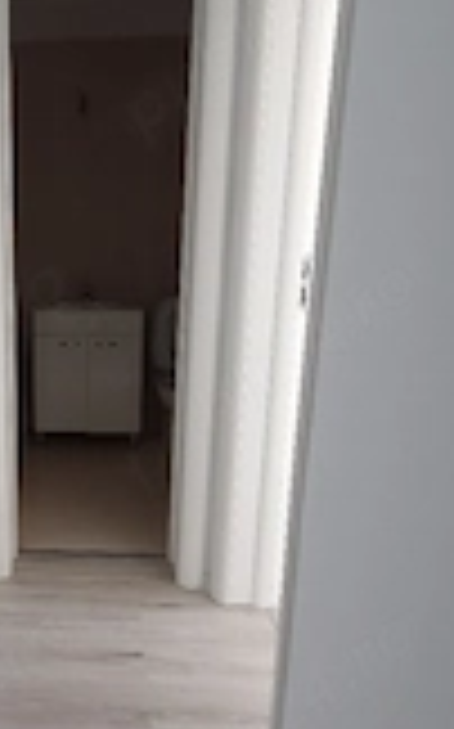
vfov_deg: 56.4
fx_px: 674
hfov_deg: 34.2
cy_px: 428
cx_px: 9
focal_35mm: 34
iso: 100
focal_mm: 2.2
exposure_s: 1/100
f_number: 2.2
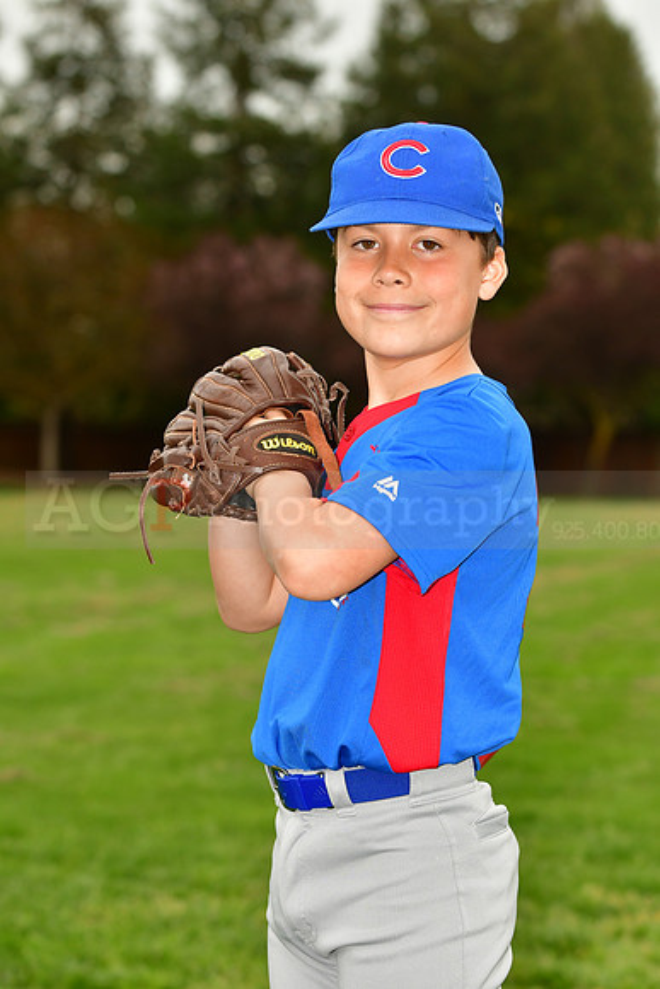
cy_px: 494
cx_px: 330
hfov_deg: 9.6
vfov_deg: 14.4
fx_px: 3916
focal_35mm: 142
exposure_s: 1/1000
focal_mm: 95
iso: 400
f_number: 5
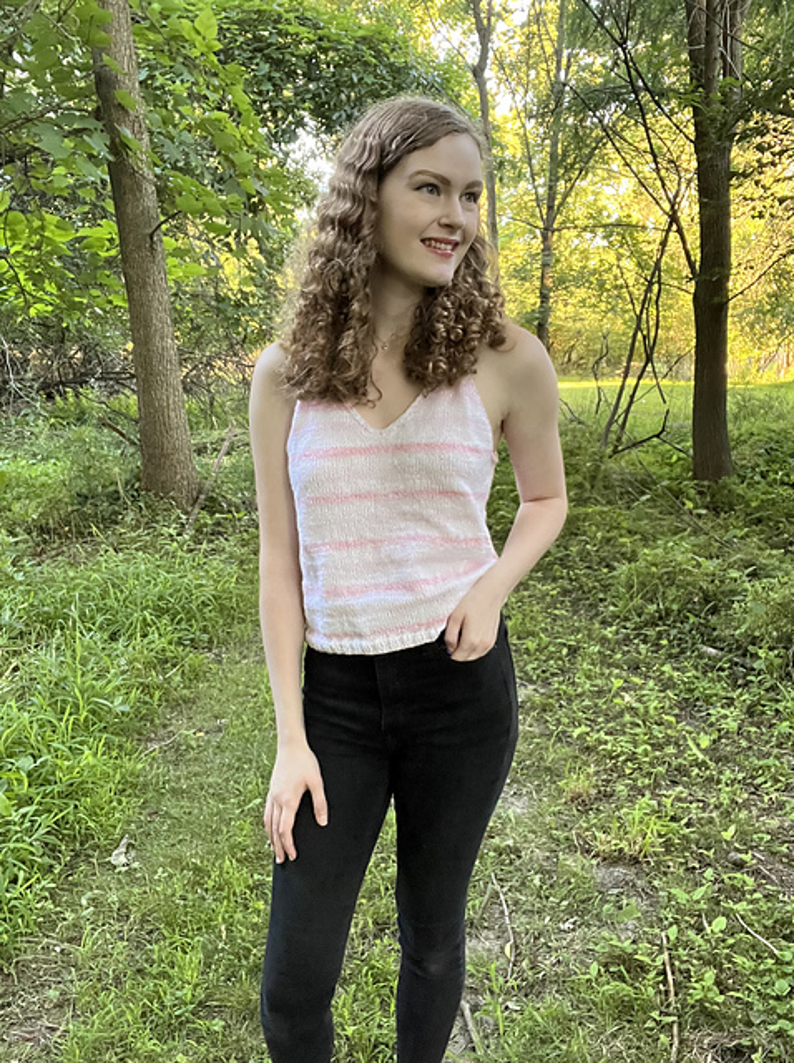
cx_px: 397
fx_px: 920
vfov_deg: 60.0
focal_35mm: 30
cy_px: 532
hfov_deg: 46.7
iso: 400
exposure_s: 1/42
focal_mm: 2.71
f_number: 2.2
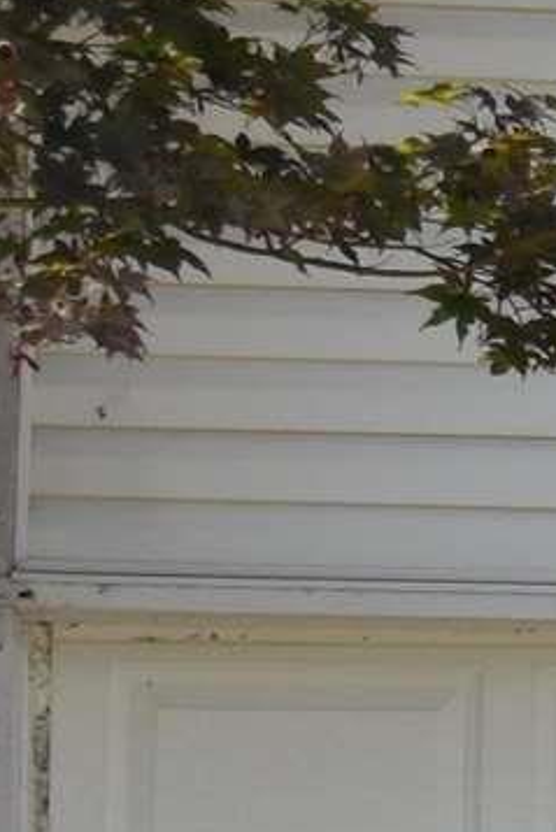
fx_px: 6549
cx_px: 2410
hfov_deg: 4.4
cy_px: 228
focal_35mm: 283
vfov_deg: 7.3
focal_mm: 22
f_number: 5
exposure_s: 1/800
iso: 200
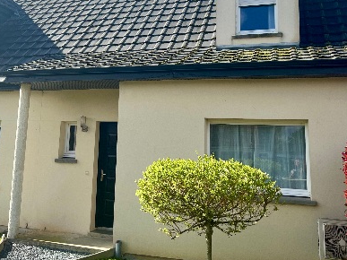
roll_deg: -1.5
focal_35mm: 43
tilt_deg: +10.6
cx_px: 134
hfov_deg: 43.6
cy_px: 66
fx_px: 431
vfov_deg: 33.0
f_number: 1.5
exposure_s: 1/4630
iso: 50
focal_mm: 5.7
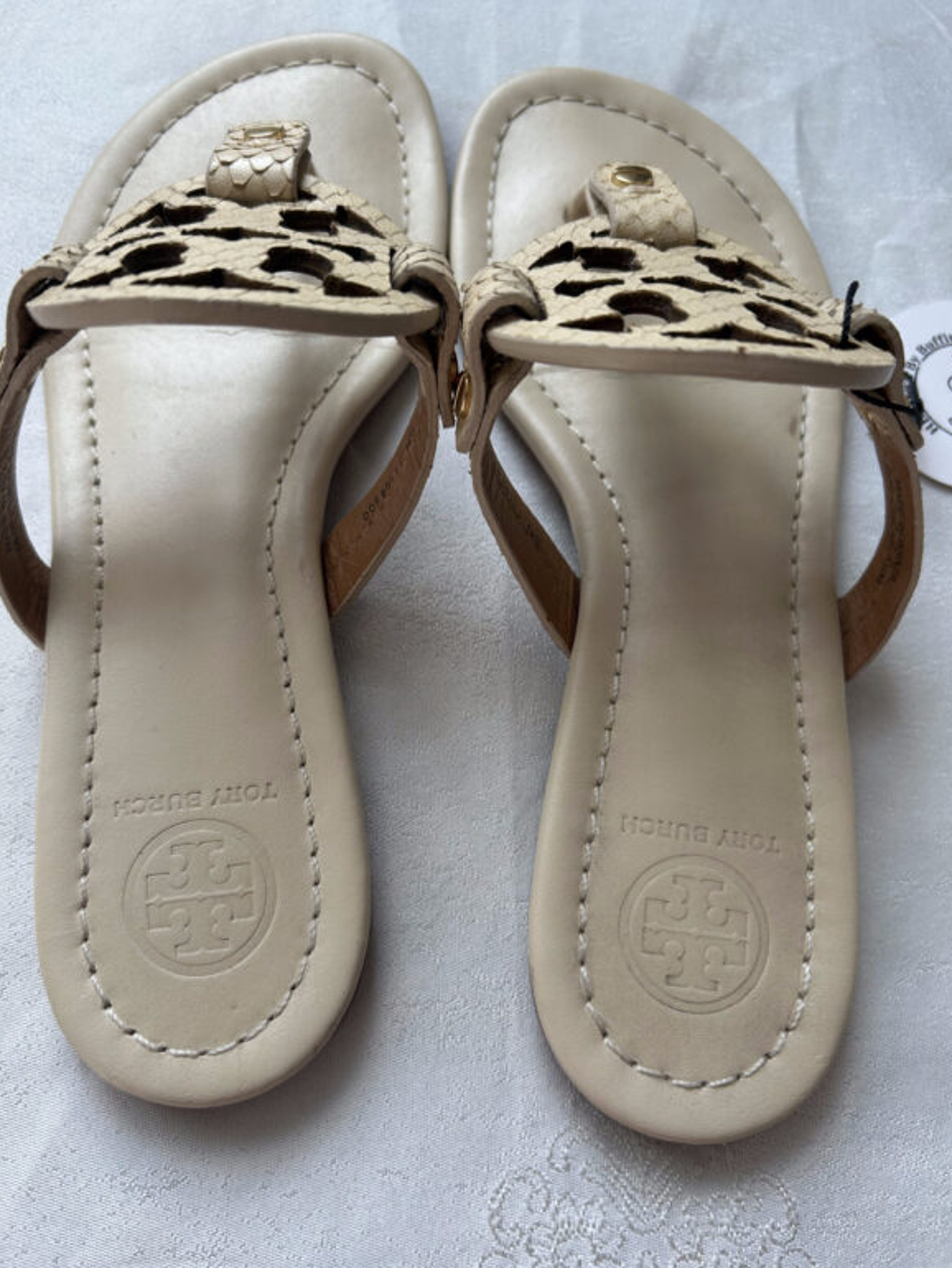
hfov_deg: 51.4
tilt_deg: -70.6
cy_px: 646
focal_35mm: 27
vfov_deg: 65.3
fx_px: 990
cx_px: 466
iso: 40
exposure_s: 1/216
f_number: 1.5
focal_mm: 5.7
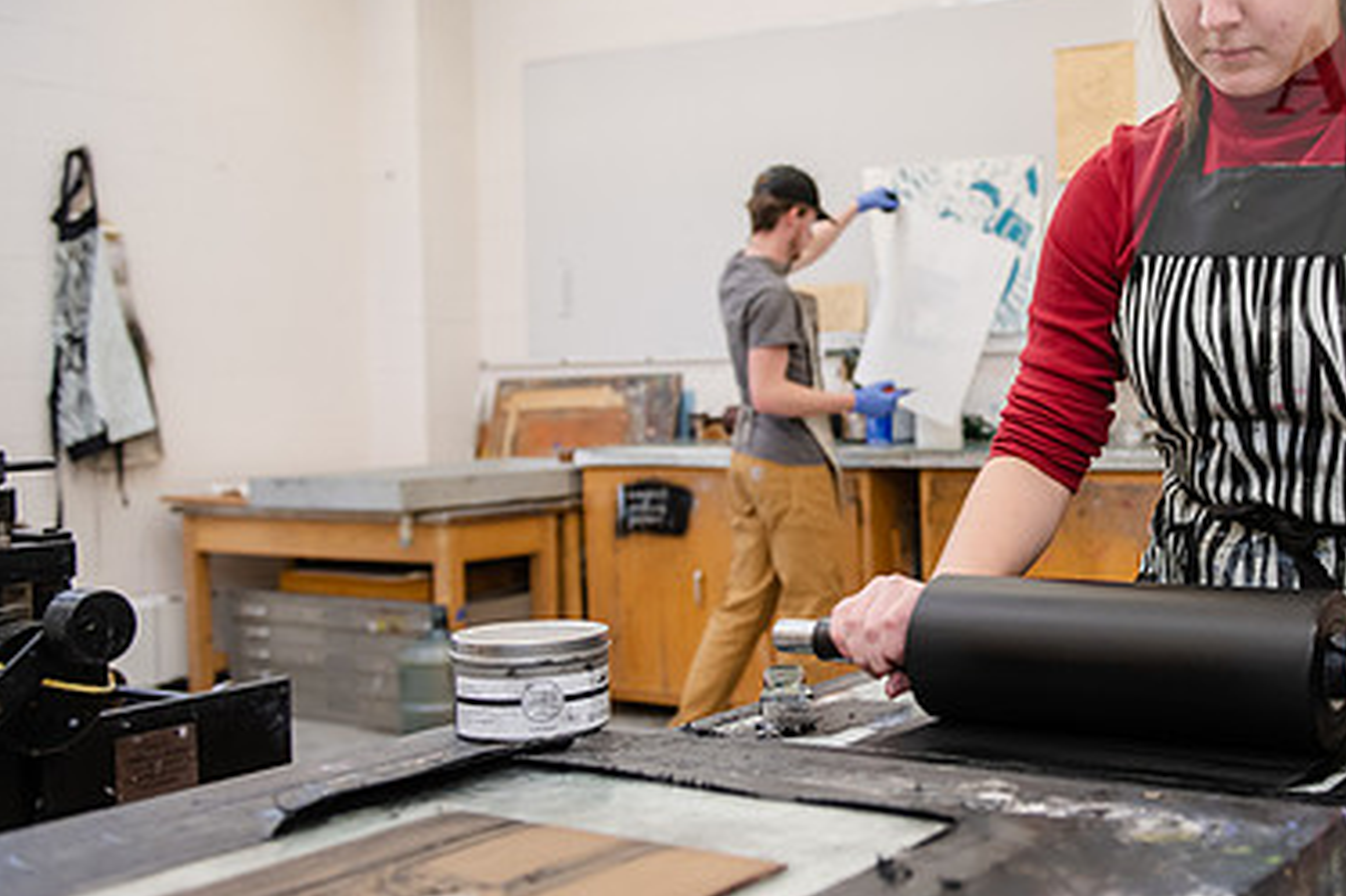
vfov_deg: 29.8
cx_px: 1026
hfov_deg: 42.2
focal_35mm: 45
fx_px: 1682
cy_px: 390
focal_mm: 29
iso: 640
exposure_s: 1/200
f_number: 3.5
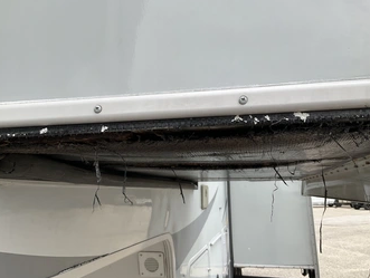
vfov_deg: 40.7
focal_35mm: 35
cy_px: 121
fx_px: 375
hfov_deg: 52.6
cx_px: 181
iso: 25
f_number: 1.8
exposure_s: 1/365
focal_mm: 3
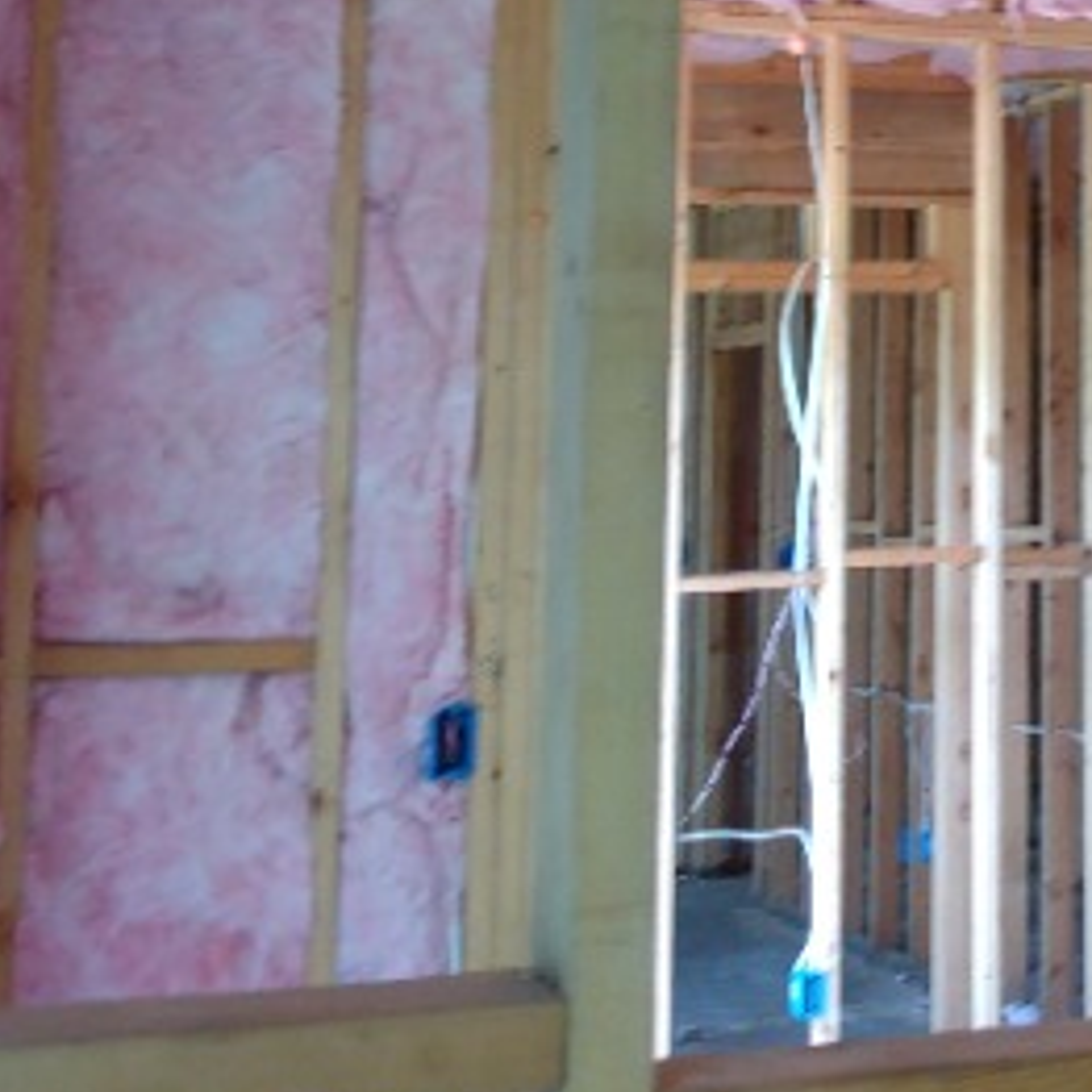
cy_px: -108
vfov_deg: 25.7
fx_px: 2213
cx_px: 1313
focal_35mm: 62
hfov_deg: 25.0
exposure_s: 1/30
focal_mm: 3.54
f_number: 2
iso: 209
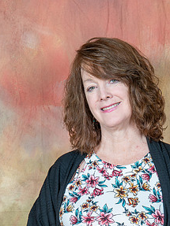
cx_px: 111
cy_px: 176
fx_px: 1048
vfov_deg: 12.3
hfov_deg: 9.3
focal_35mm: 160
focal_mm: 71
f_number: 11
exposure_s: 1/200
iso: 200
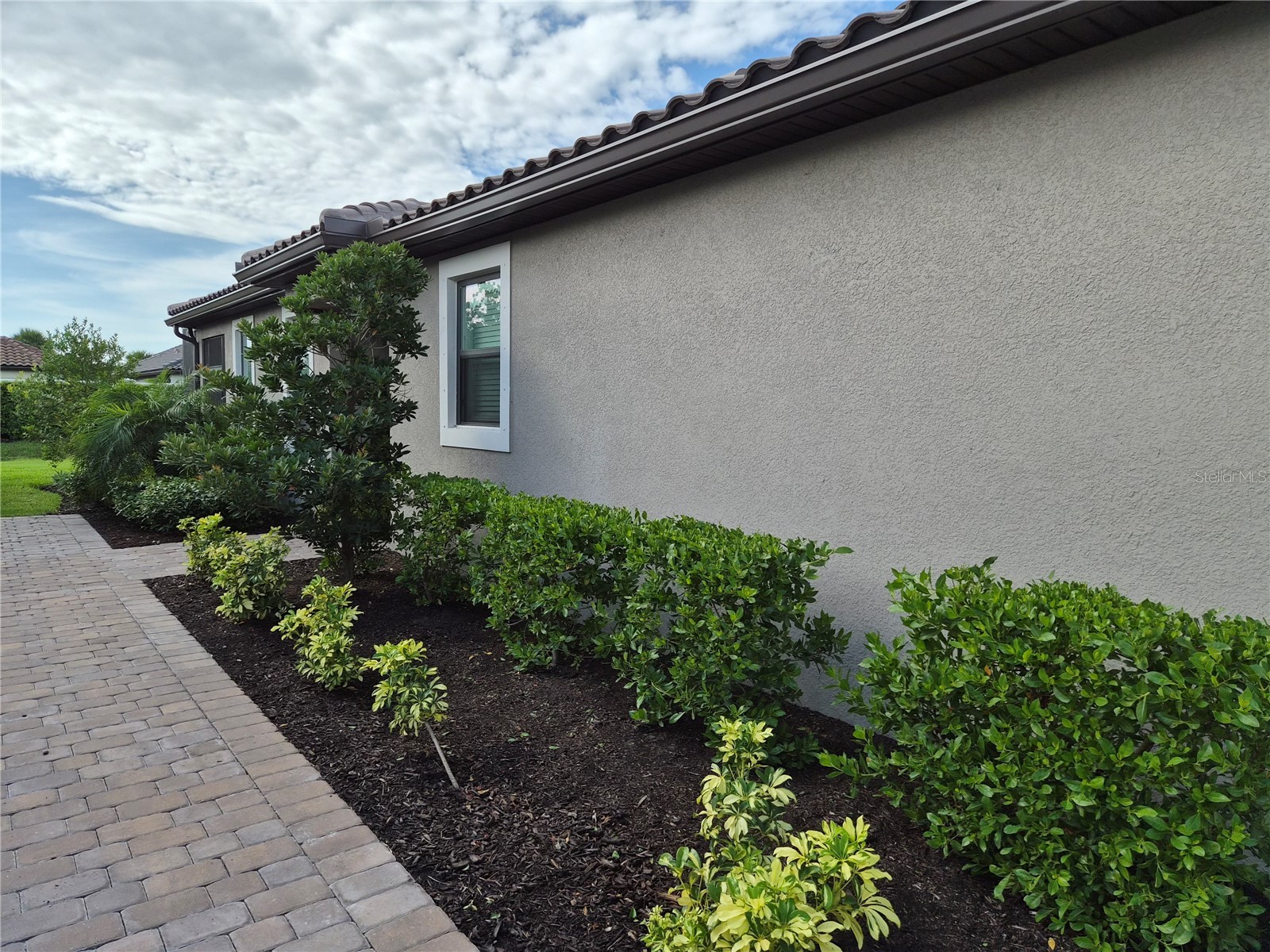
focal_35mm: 23
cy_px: 476
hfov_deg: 73.9
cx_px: 635
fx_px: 844
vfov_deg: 58.9
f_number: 1.8
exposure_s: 1/3592
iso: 80
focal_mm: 5.4
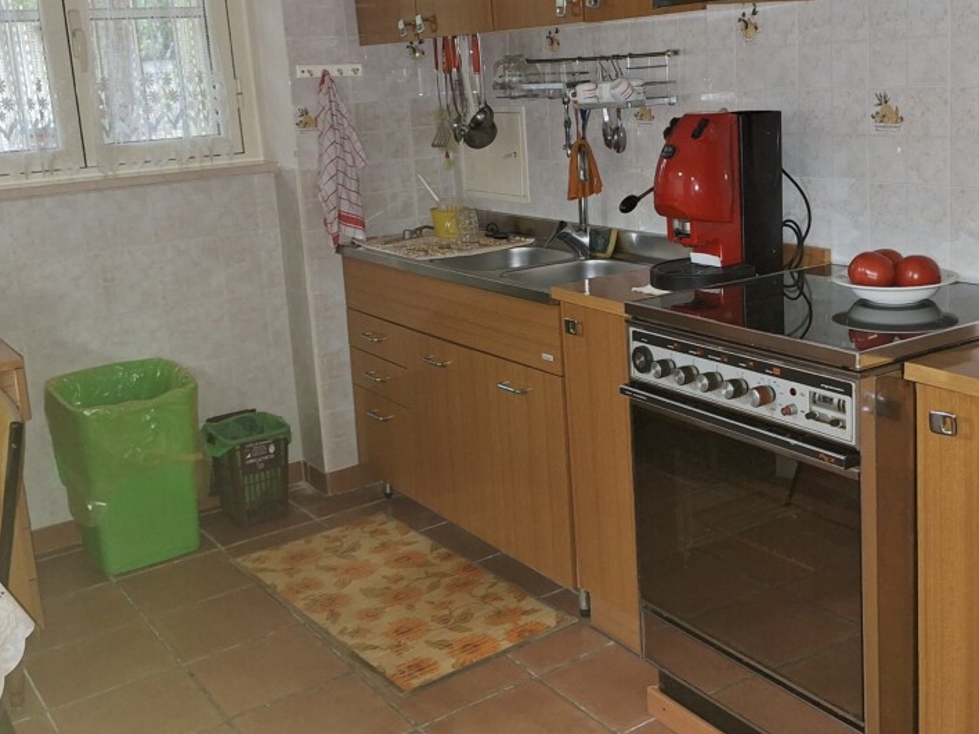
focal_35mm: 39
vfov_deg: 36.6
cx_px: 549
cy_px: 271
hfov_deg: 47.8
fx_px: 1103
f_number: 1.8
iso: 250
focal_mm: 5.54
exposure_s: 1/25
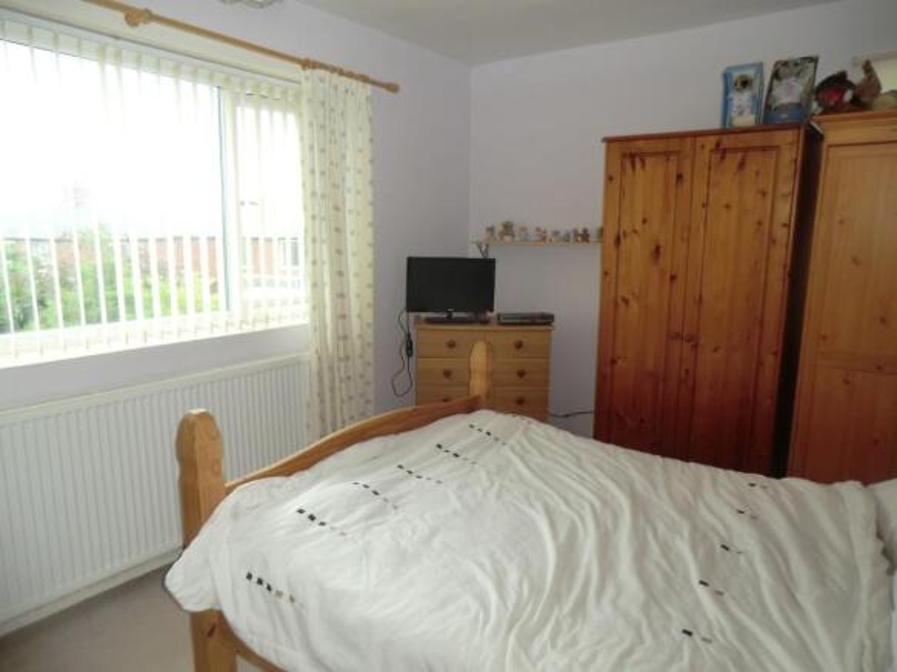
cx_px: 448
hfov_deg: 71.6
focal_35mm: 24
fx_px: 622
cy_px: 336
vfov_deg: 56.8
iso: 160
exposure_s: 1/60
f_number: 3.2
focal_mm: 4.3
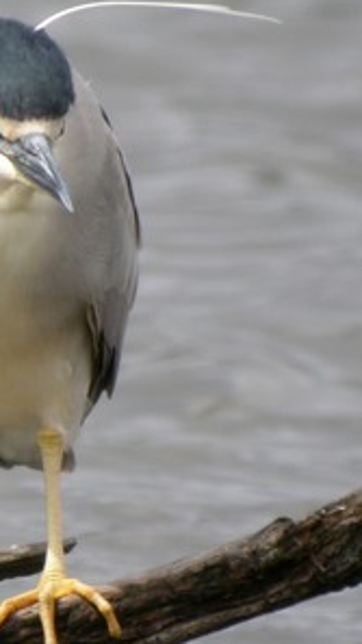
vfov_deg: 11.8
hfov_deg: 6.6
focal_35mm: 182
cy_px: 323
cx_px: -24
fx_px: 3107
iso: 100
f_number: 4.4
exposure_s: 1/125
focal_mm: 25.1
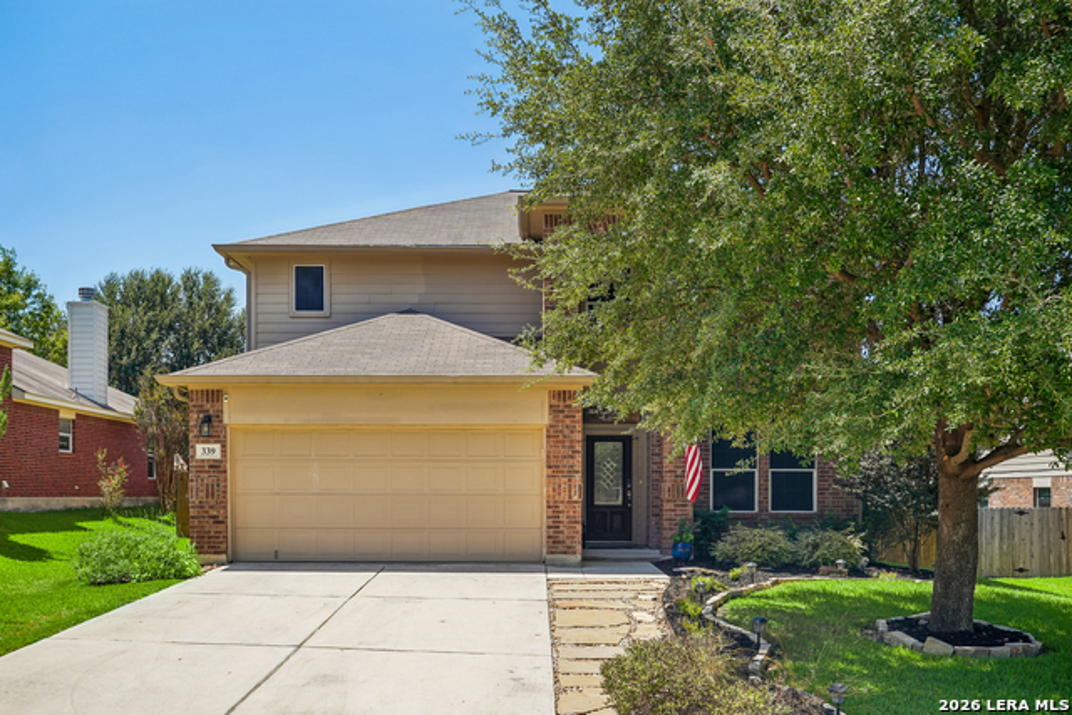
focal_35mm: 31
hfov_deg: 60.3
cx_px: 536
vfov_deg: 42.3
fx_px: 923
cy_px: 358
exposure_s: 1/160
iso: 100
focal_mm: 31
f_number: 8
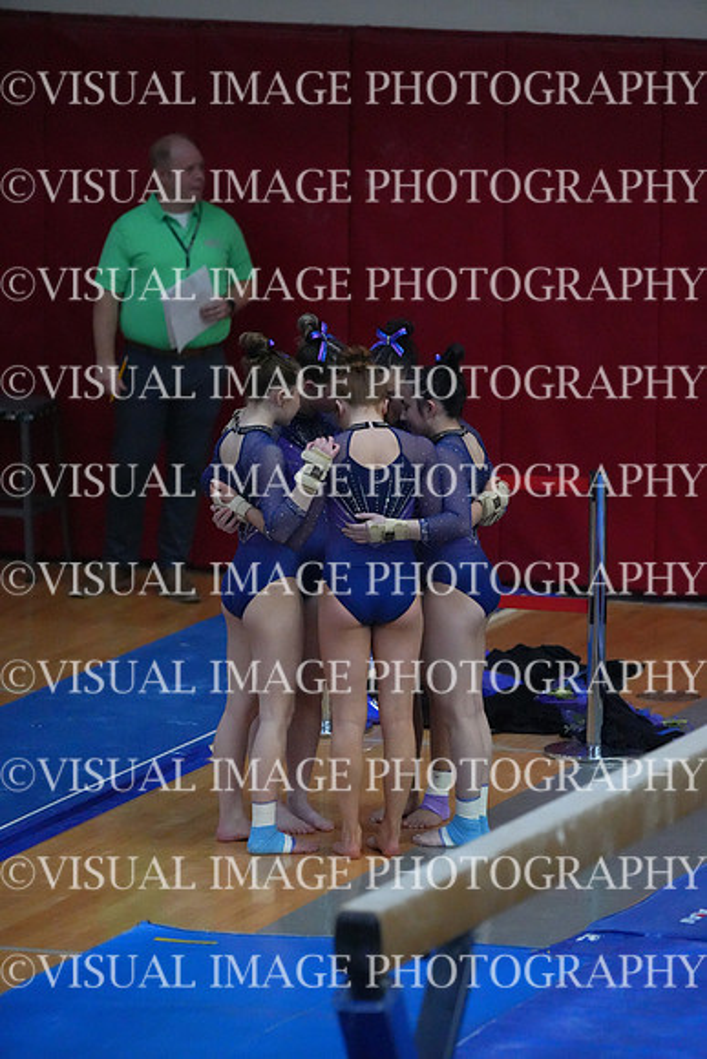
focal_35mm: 300
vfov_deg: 6.9
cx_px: 354
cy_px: 530
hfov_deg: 4.6
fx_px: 8832
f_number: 3.5
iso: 20000
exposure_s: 1/1250
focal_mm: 300
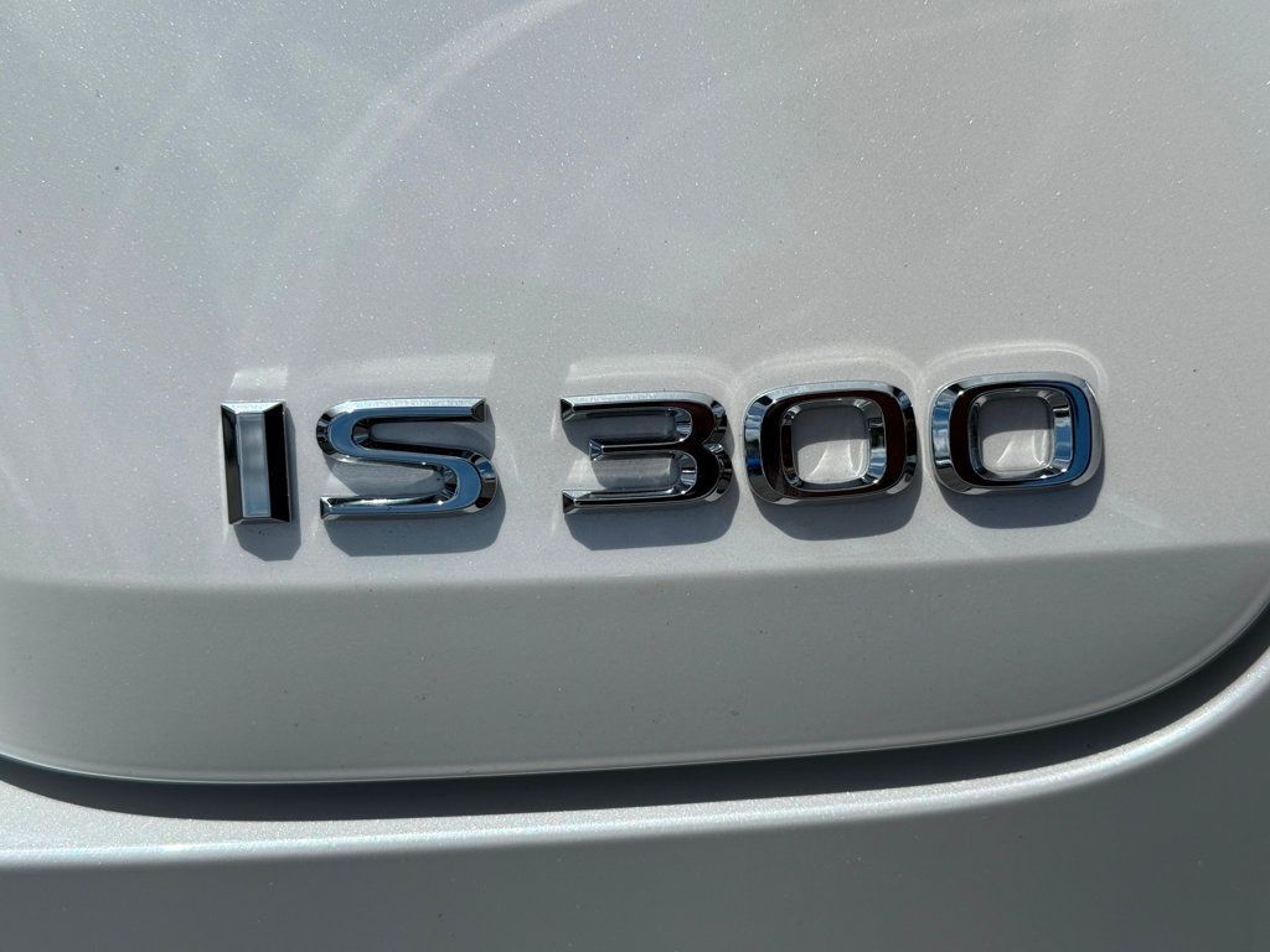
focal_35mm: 48
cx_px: 635
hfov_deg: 39.7
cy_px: 476
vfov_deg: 30.3
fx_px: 1761
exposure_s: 1/11364
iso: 50
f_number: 1.78
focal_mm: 6.76
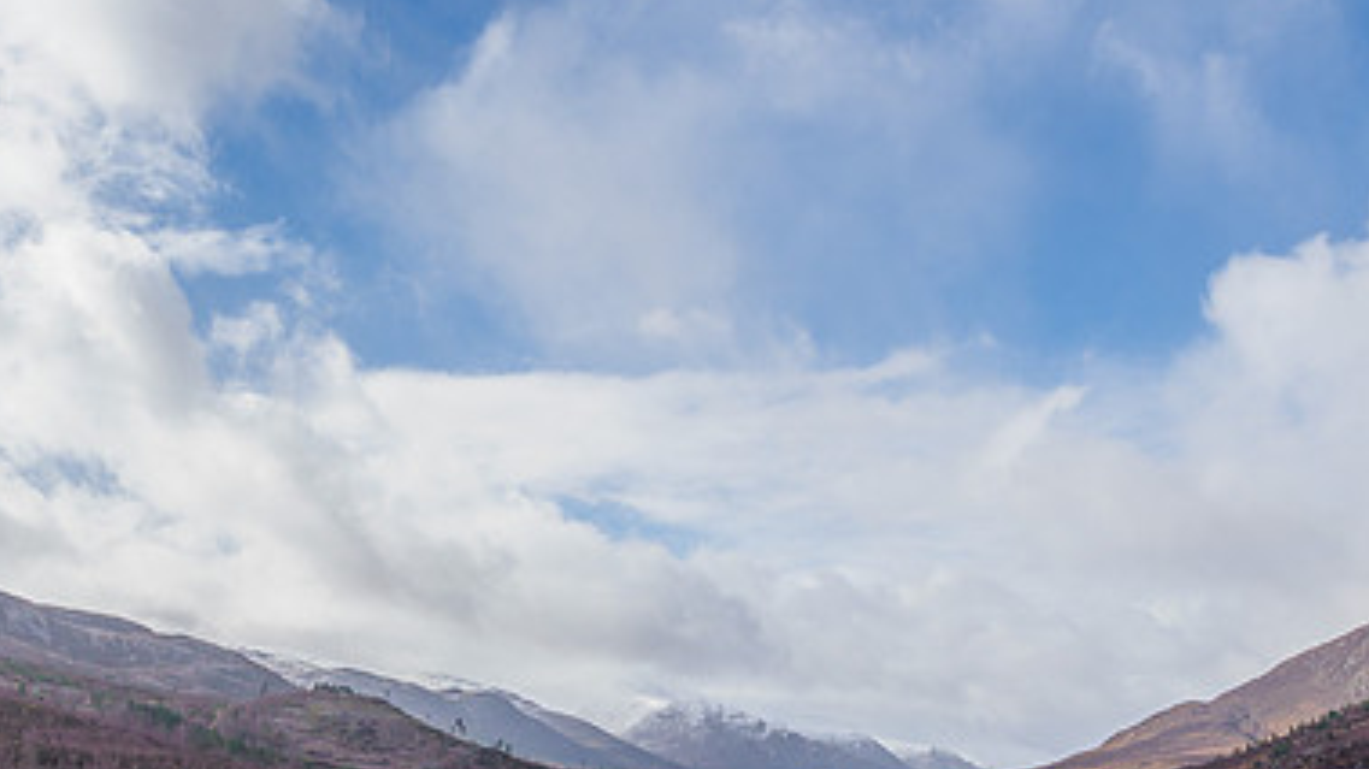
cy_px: 738
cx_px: 686
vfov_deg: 28.2
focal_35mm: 40
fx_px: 1452
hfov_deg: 50.5
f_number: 6.3
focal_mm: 12
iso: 200
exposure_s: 1/400
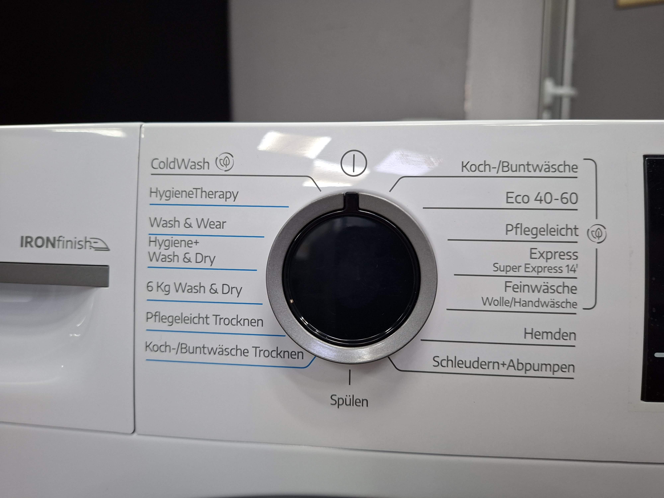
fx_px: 441
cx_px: 332
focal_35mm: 23
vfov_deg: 58.9
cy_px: 249
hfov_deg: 73.9
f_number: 1.8
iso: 200
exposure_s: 1/60
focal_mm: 5.54
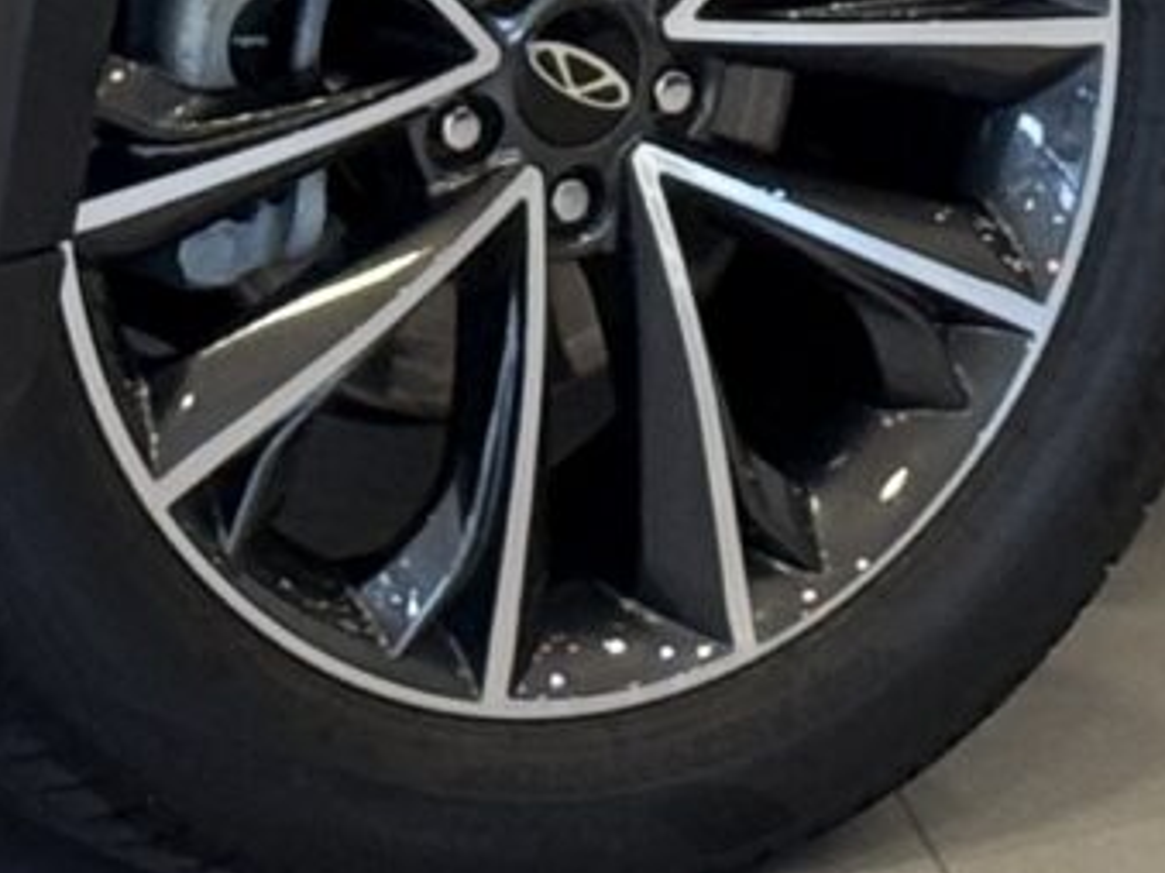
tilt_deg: -4.9
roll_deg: -0.4
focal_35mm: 363
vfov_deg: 4.0
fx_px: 12212
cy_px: -1217
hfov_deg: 5.5
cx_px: 148
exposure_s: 1/60
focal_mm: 6.76
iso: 250
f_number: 1.78
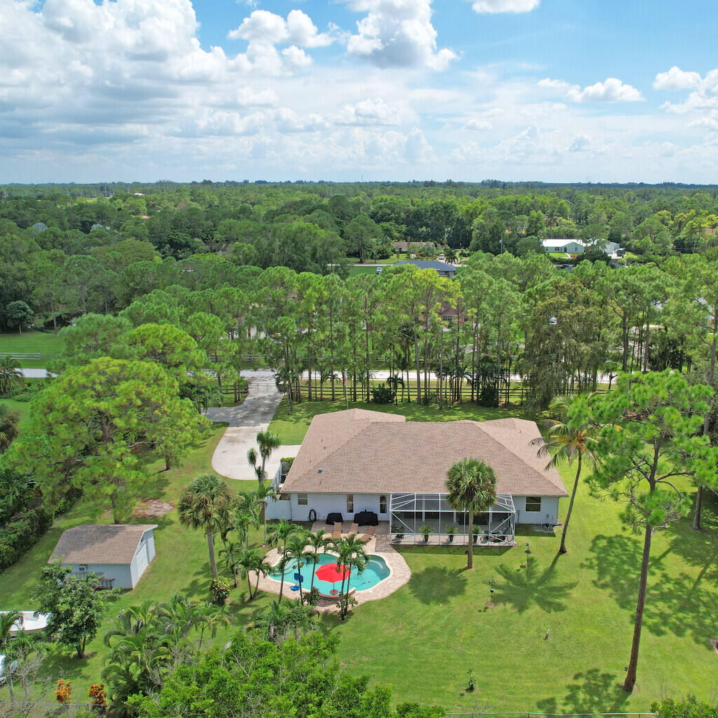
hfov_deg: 55.5
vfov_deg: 55.6
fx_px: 681
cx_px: 392
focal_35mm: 29
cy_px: 360
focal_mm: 8.38
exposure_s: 1/2000
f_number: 2.8
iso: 100
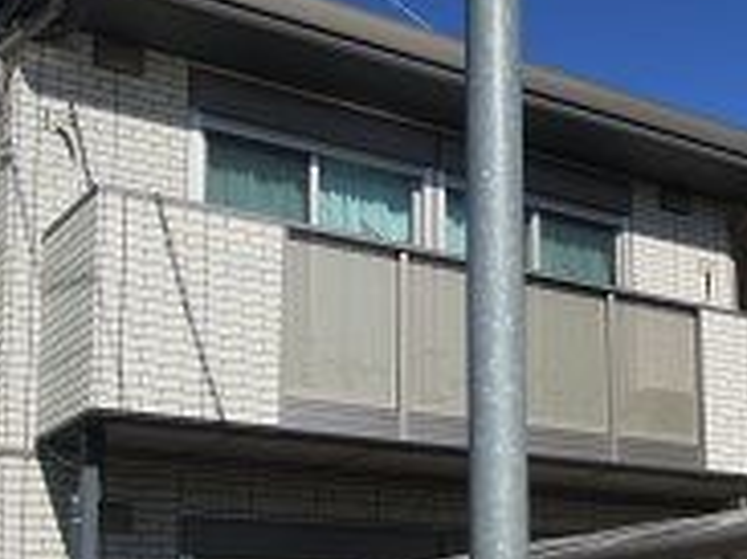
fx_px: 1359
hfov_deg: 29.8
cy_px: 473
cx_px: 629
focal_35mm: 63
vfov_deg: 22.8
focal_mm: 4.3
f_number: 5
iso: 160
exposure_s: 1/1600
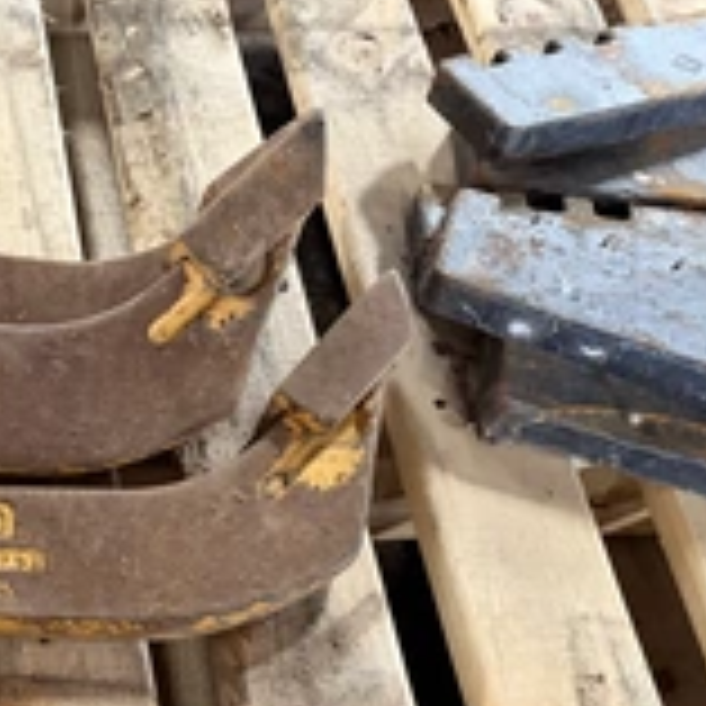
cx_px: -121
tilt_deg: -61.1
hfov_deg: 28.0
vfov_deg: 30.4
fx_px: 1246
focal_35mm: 54
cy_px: 621
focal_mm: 6.76
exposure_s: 1/60
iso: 800
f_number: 1.78
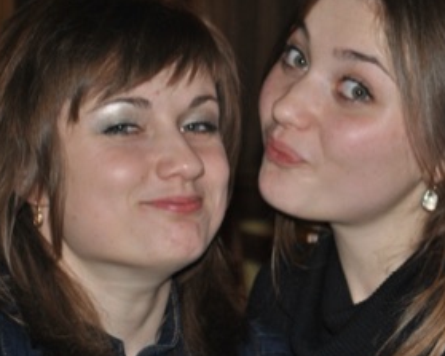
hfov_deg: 15.3
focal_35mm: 126
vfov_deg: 12.2
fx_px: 1659
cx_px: 241
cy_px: 168
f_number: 5.6
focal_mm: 48
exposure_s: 1/60
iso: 200
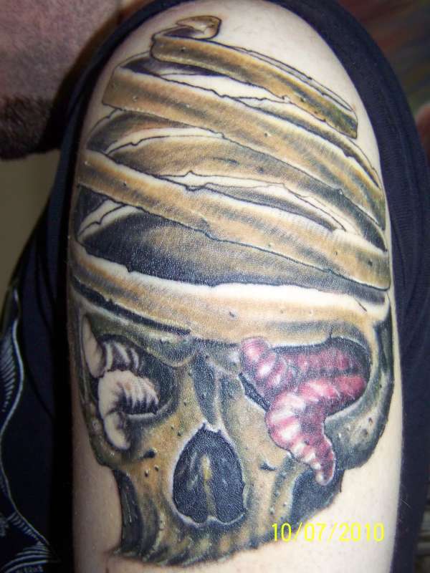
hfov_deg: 37.7
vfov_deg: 49.0
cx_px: 215
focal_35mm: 38
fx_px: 629
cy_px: 286
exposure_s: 1/30
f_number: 2.8
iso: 200
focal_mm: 6.3
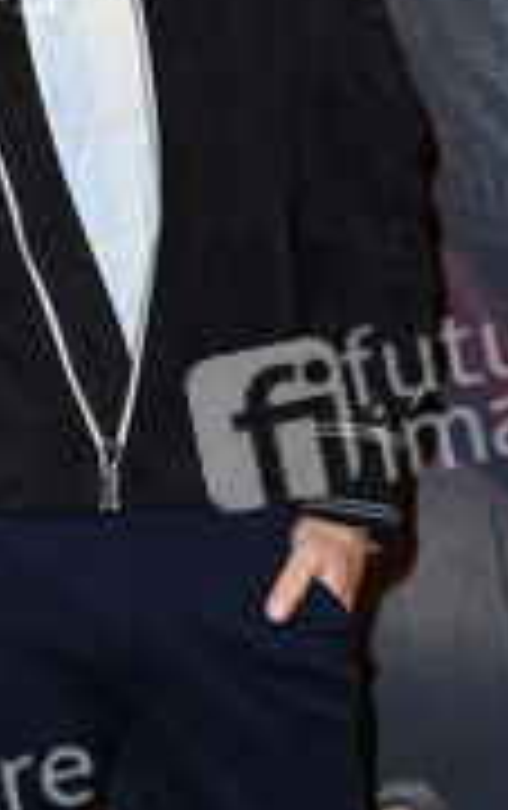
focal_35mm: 158
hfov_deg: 8.3
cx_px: 9
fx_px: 3489
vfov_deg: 13.2
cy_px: 180
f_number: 6.3
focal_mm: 70
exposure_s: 1/250
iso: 500
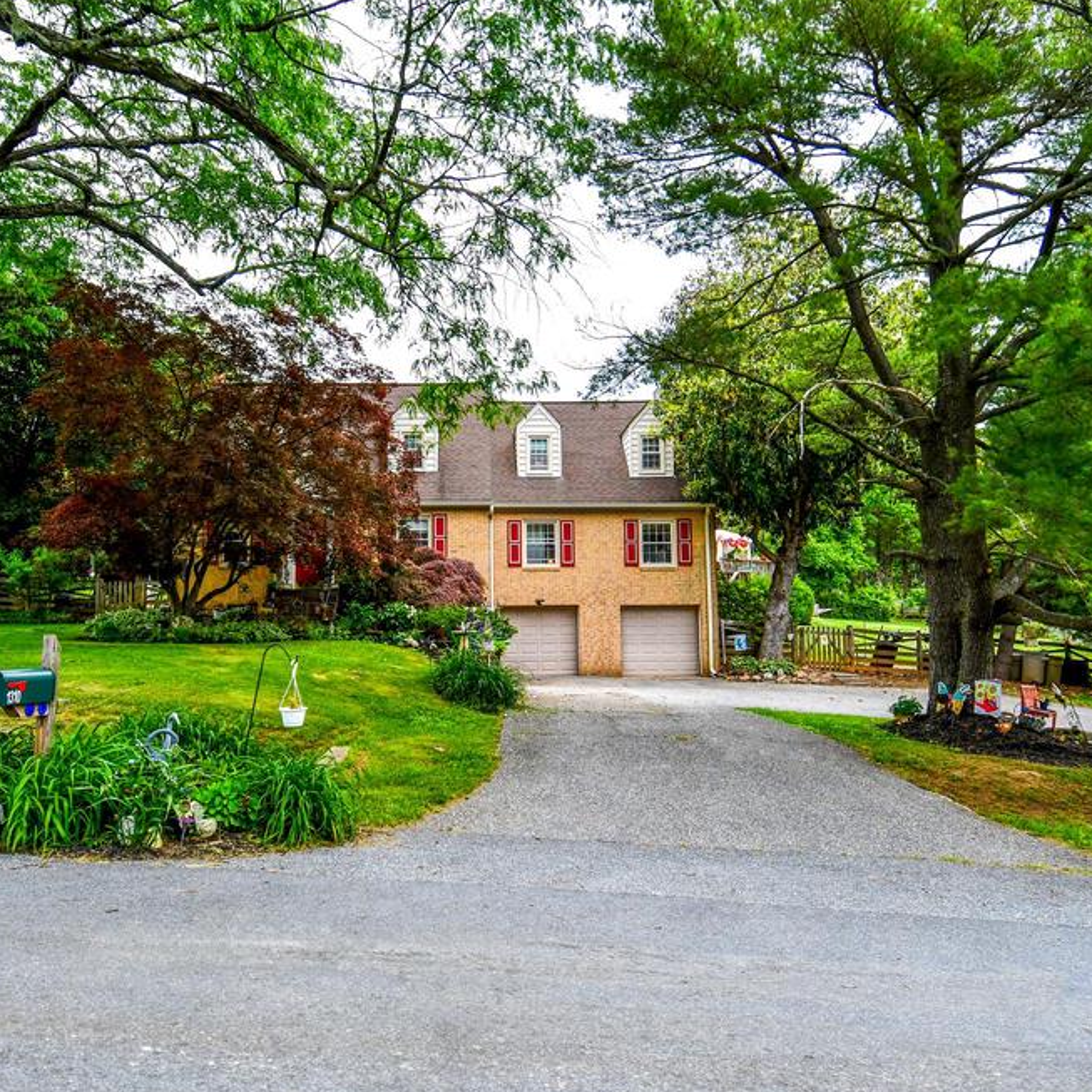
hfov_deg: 64.5
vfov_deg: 65.0
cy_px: 556
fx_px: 857
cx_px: 440
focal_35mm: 24
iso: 400
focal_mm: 12
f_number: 5
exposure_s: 1/250
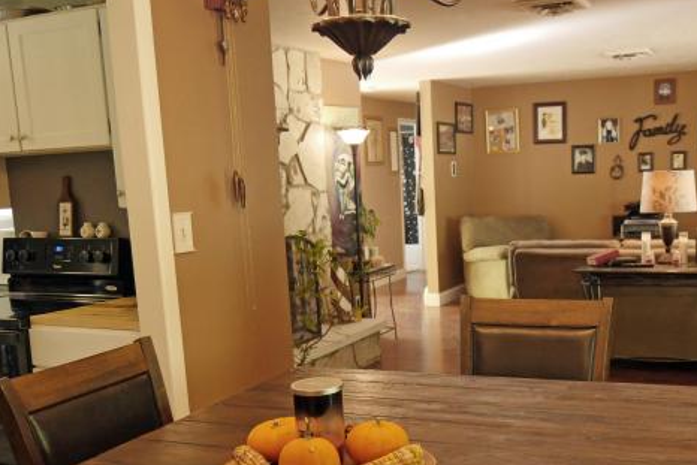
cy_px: 321
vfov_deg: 33.0
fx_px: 775
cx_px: 428
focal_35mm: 40
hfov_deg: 48.1
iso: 1600
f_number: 3.5
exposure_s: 1/60
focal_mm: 14
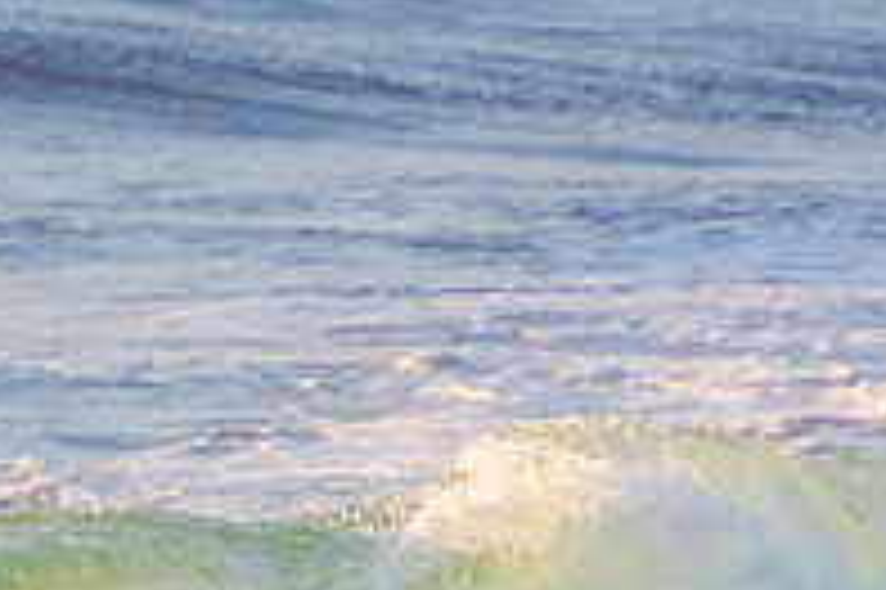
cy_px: 826
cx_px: 54
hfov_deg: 1.1
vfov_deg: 0.7
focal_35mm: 1832
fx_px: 45049
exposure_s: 1/1250
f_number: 5.6
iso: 720
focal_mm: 400
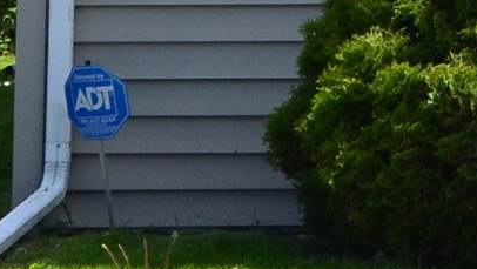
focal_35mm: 285
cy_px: -677
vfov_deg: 4.1
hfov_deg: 7.3
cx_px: 965
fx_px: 3607
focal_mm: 24
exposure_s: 1/400
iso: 400
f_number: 11
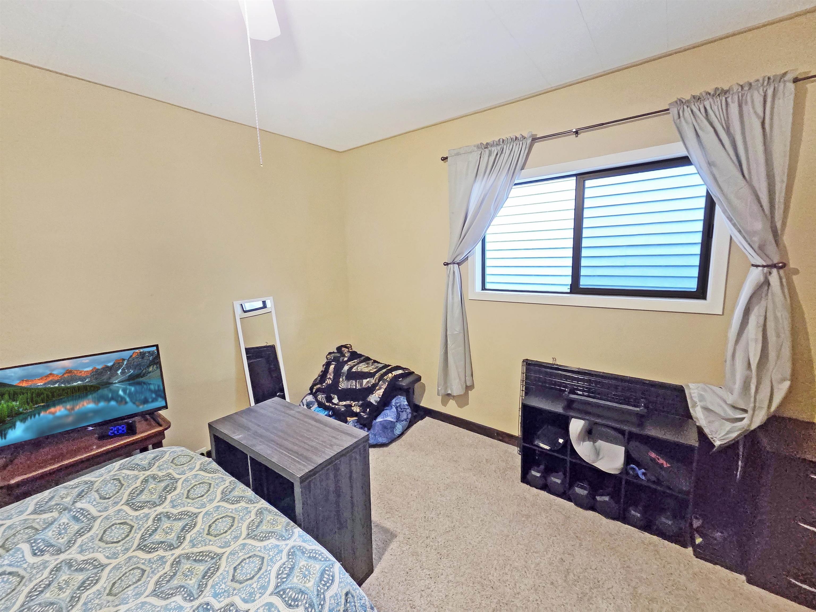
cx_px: 408
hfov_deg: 106.2
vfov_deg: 89.9
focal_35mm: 13
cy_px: 306
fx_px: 306
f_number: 2.2
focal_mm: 2.2
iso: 1000
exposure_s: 1/60
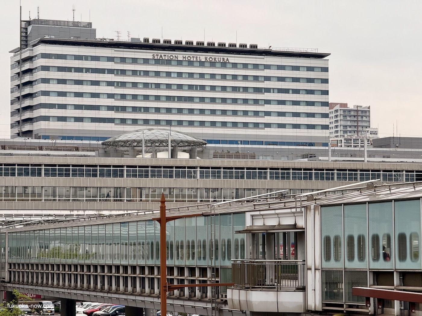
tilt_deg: +3.9
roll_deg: -0.1
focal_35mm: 120
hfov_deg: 16.4
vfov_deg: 12.3
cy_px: 158
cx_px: 211
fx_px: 1463
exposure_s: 1/751
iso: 50
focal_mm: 15.66
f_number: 2.8
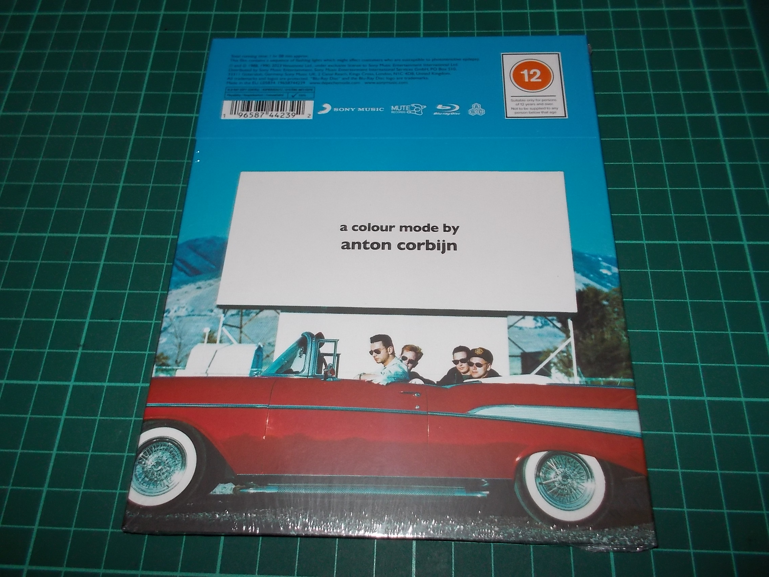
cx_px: 384
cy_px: 288
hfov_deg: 61.7
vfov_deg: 48.2
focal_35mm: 29
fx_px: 644
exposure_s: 1/30
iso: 200
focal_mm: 4.1
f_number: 3.3
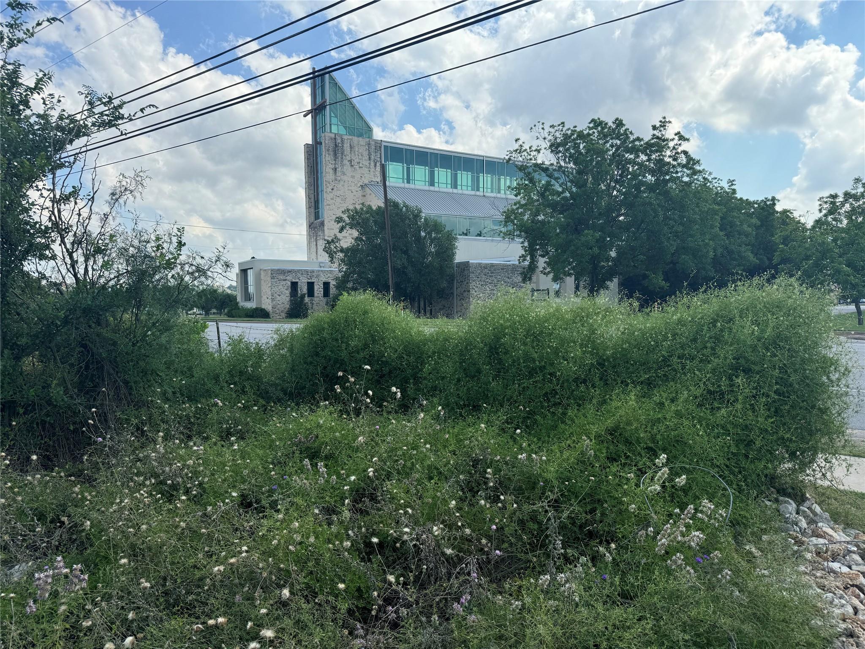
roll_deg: +0.7
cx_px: 432
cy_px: 324
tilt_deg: -3.1
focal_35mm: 24
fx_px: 600
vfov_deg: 56.8
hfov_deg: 71.6
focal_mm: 6.76
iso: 80
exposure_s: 1/3597
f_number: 1.78
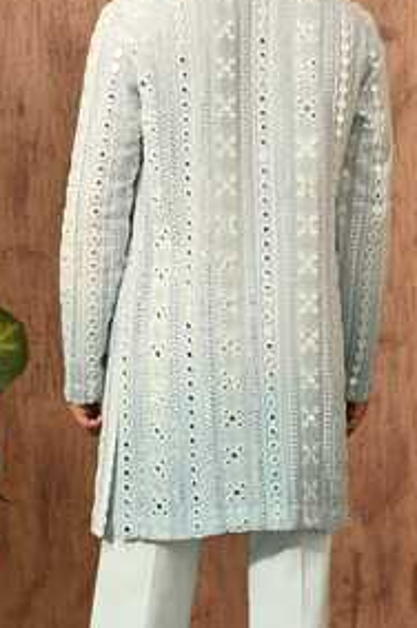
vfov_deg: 15.8
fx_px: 2264
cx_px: 224
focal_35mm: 130
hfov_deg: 10.5
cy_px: 336
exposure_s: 1/25
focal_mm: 70
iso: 250
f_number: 8
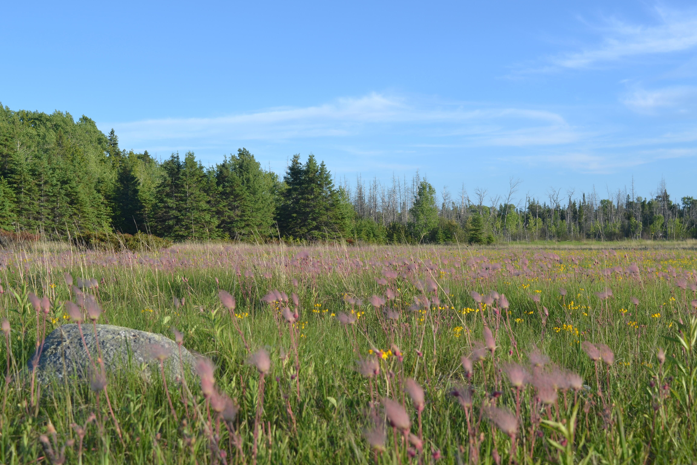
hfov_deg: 41.1
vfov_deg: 28.1
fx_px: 929
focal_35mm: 48
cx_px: 348
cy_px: 232
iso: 100
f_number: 8
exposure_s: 1/160
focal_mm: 32
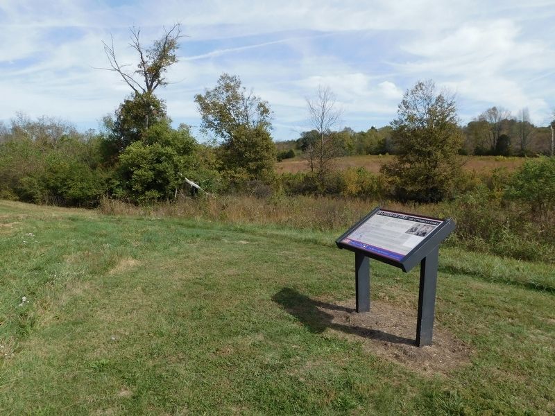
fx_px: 369
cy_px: 208
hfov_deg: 73.9
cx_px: 278
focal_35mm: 23
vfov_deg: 58.9
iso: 125
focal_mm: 4
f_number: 6
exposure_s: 1/500
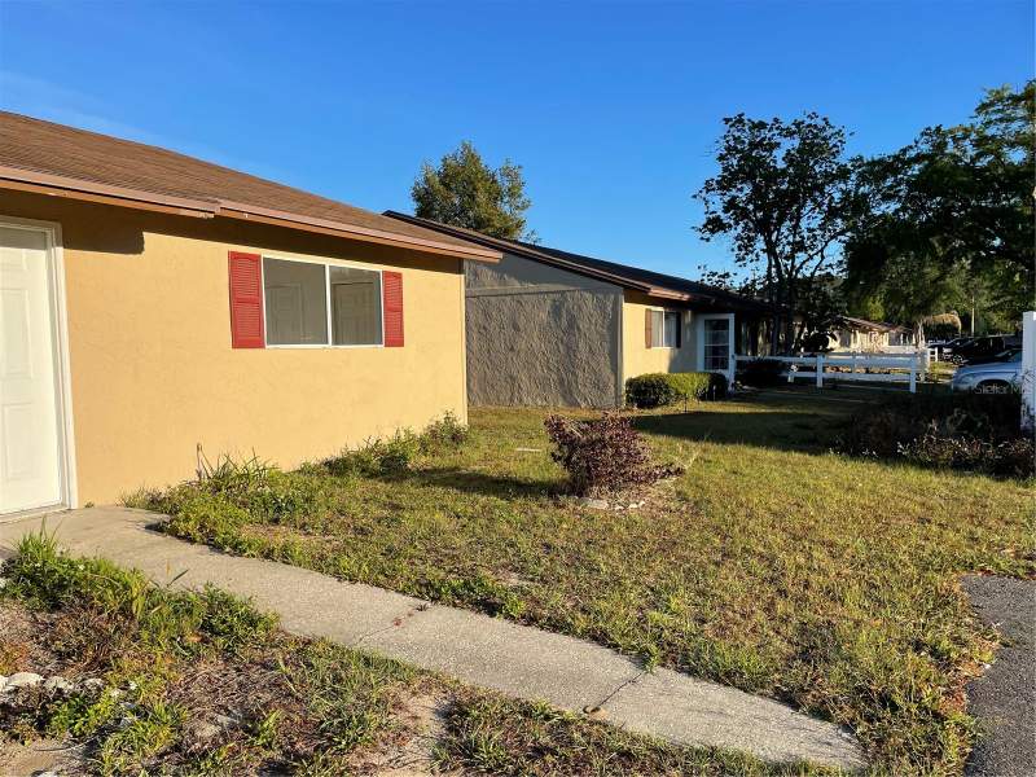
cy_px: 388
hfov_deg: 67.3
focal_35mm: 26
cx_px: 518
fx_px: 778
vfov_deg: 53.1
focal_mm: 4.2
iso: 32
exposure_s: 1/2747
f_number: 1.6
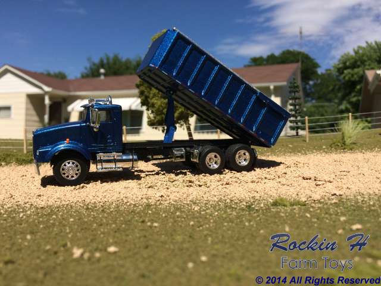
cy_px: 143
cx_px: 190
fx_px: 319
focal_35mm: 29
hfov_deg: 61.7
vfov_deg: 48.2
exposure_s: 1/3425
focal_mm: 4.15
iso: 32
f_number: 2.2
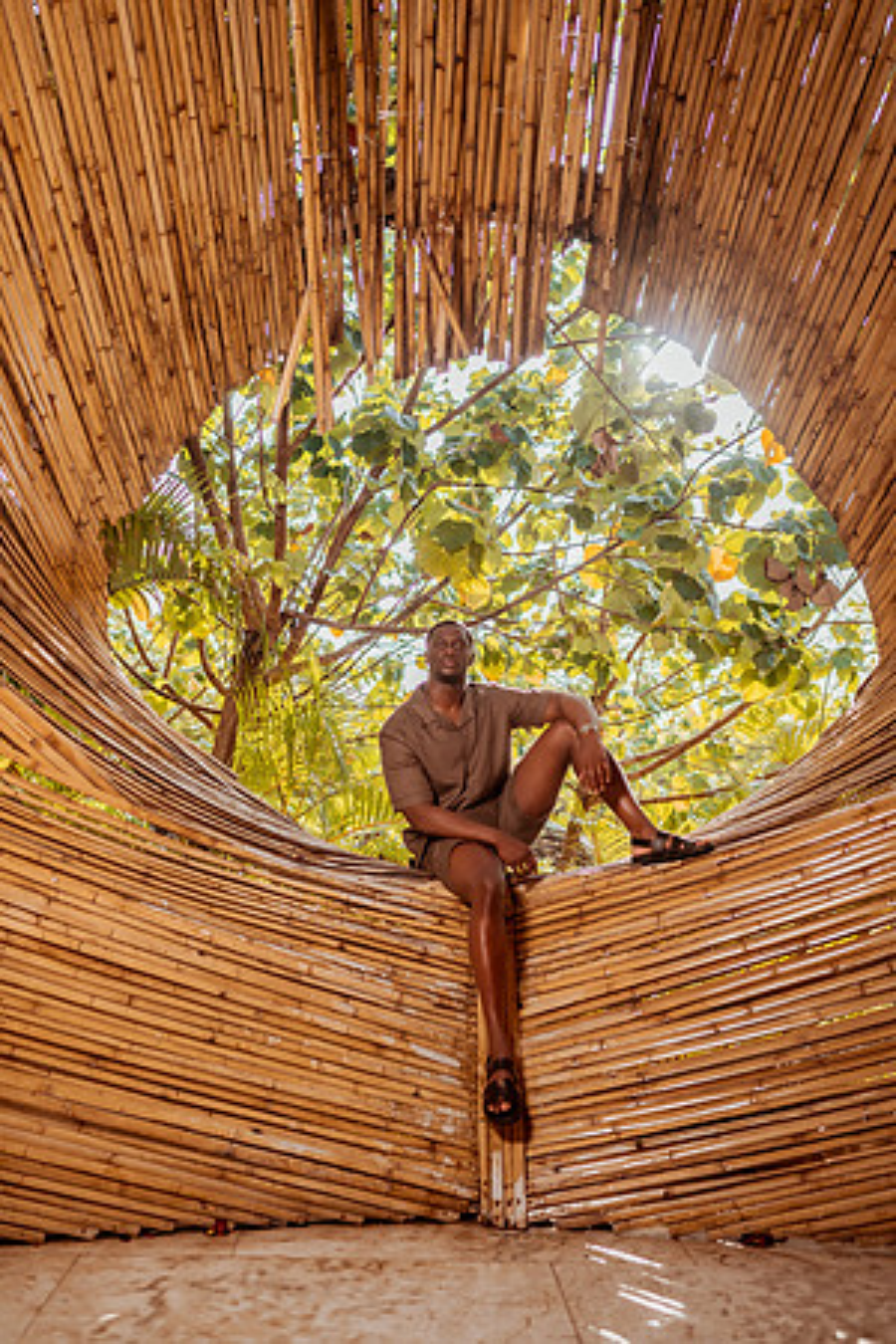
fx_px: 1307
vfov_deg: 54.4
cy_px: 672
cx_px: 448
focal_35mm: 35
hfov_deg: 37.9
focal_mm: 35
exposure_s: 1/2000
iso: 125
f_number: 1.8
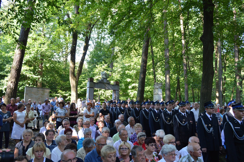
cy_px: 81
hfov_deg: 67.4
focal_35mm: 27
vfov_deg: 47.9
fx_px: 183
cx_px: 122
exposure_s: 1/80
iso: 400
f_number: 4.5
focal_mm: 18
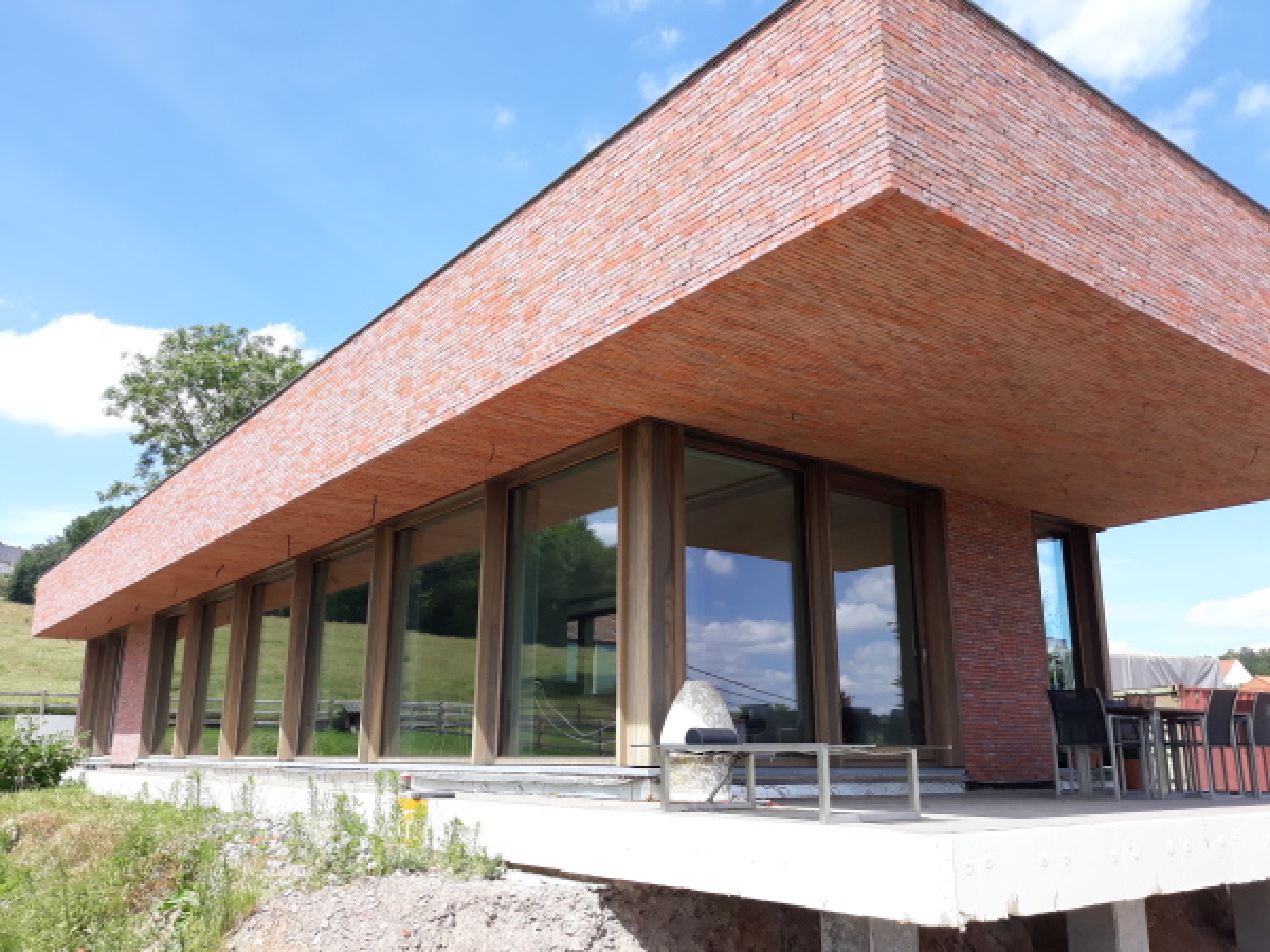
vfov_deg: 51.4
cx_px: 635
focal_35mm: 27
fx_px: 991
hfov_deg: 65.3
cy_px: 476
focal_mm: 3.71
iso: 40
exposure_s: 1/770
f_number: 1.7
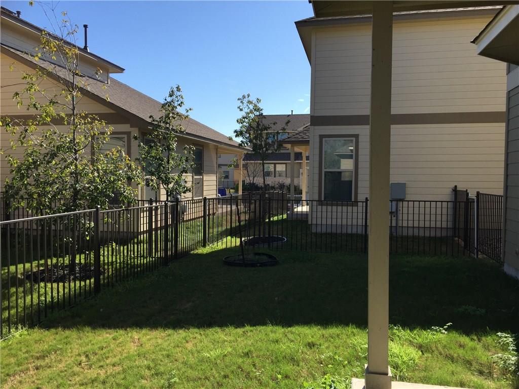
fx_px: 435
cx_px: 260
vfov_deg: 48.2
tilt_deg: -2.1
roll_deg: -0.2
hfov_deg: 61.7
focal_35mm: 29
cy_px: 194
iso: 32
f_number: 2.2
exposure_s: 1/1412
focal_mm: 4.15
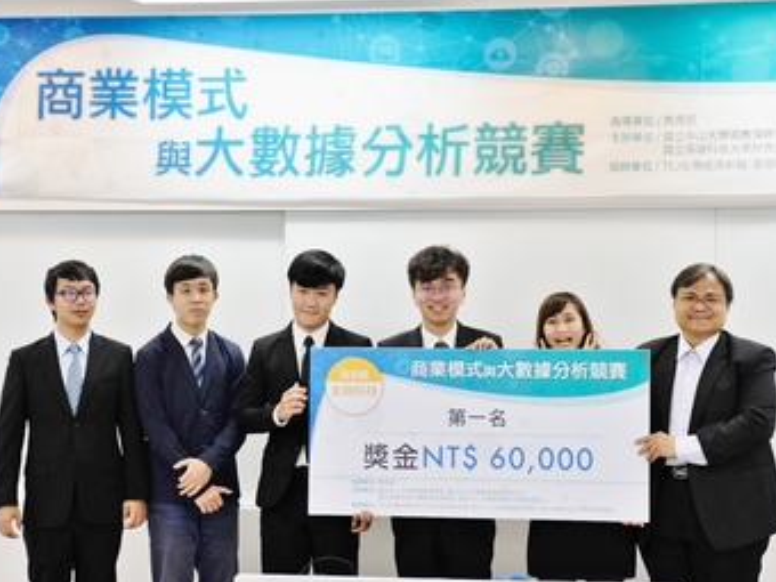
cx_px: 349
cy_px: 293
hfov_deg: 28.1
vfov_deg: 21.3
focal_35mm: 69
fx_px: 1547
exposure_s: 1/70
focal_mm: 40.7
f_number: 4
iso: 400
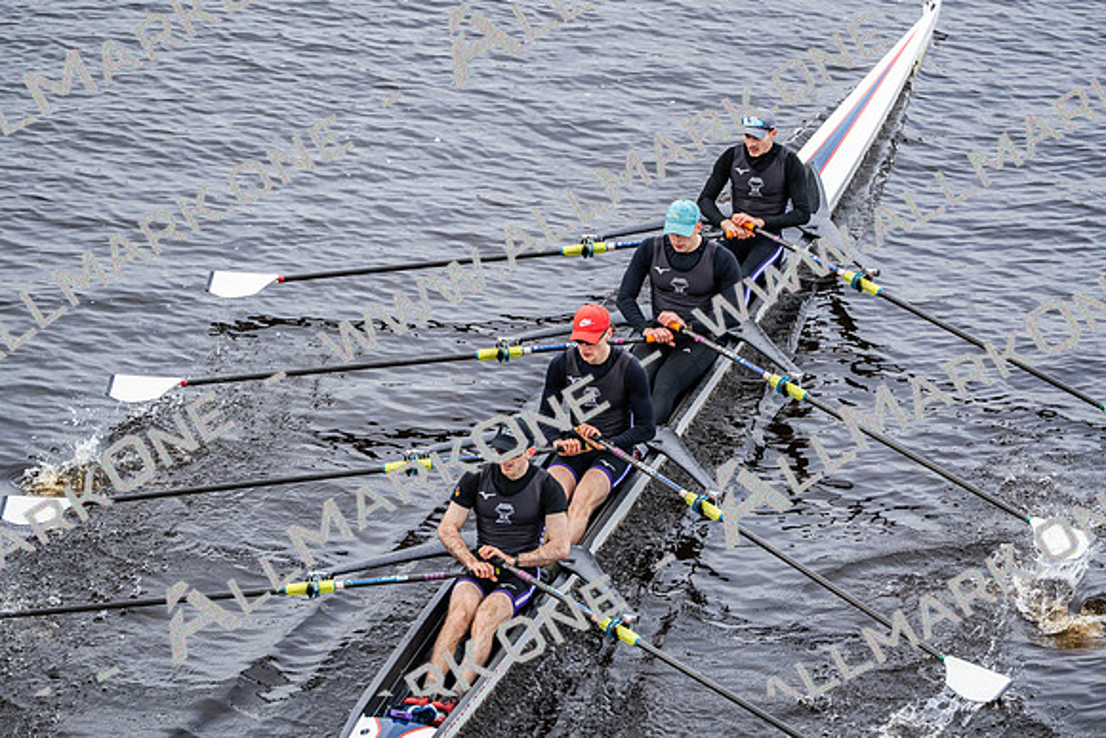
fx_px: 5961
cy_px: 369
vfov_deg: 7.1
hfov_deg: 10.6
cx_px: 553
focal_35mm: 194
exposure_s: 1/2000
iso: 500
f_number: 2.8
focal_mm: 194
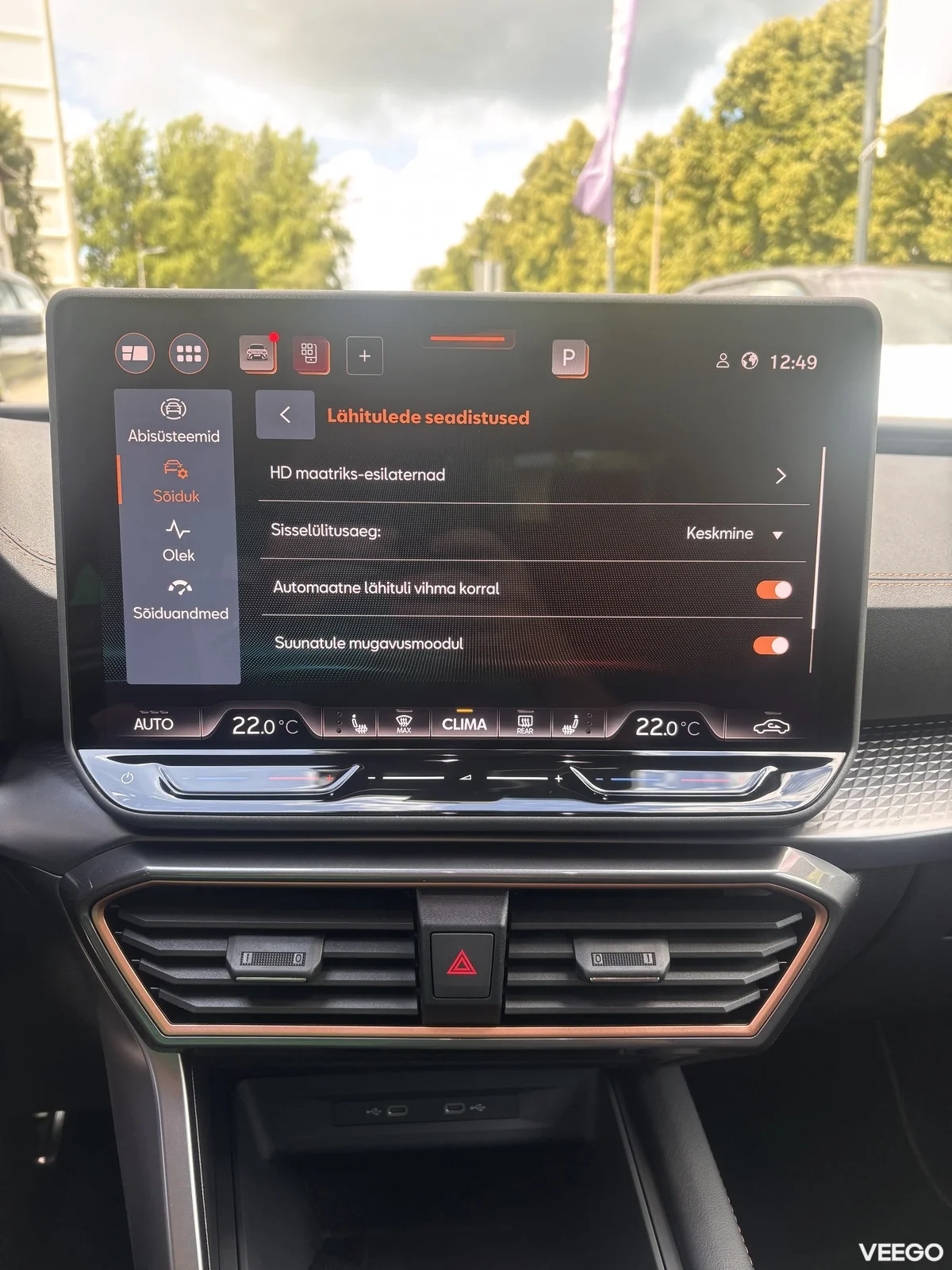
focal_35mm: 26
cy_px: 635
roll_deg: +1.5
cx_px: 476
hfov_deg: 53.1
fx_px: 953
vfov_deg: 67.3
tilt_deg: -14.8
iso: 50
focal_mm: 5.96
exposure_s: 1/121
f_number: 1.6
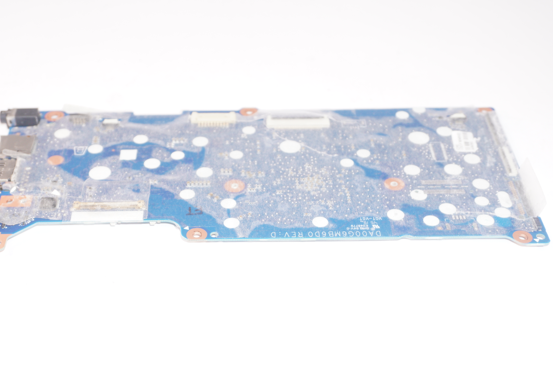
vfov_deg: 25.6
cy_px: 217
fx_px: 807
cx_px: 249
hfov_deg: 37.8
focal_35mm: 53
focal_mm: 29
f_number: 6.3
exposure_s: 1/160
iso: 320
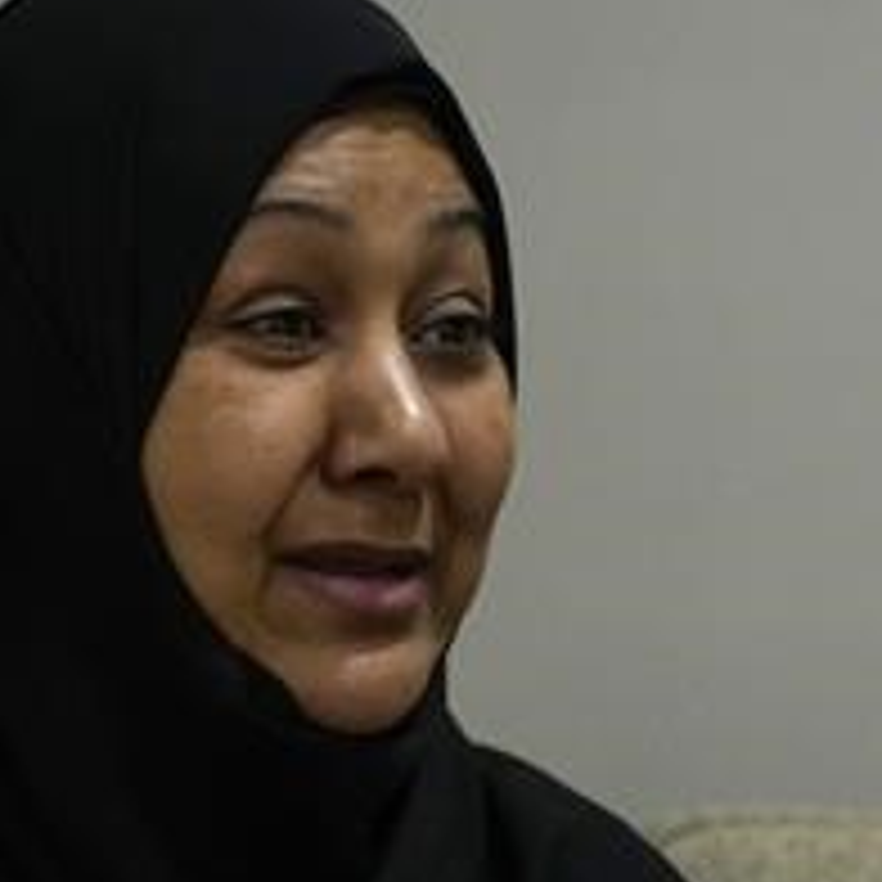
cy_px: 826
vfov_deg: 11.2
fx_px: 4468
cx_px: 594
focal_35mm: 155
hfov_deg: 11.3
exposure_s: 1/250
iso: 3200
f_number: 2.8
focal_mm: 55
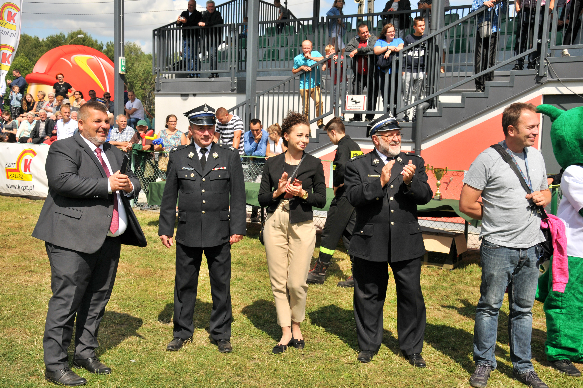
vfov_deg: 31.8
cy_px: 194
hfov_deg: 46.4
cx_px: 292
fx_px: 679
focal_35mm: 42
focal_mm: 28
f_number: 7.1
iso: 250
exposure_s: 1/1000
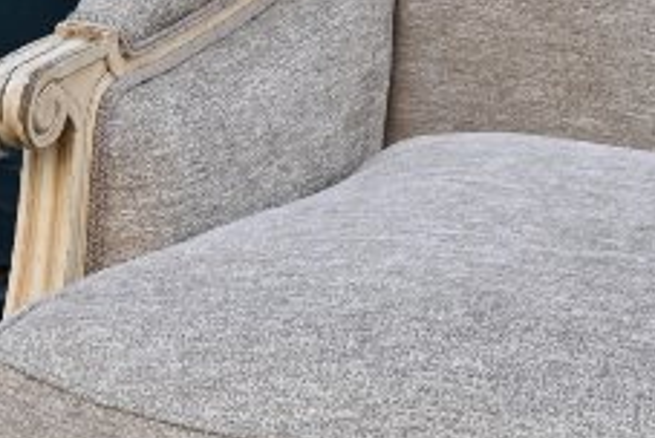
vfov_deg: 7.0
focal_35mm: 194
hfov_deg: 10.4
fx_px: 3533
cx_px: -167
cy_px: 637
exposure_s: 1/250
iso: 200
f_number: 4.5
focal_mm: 24.5
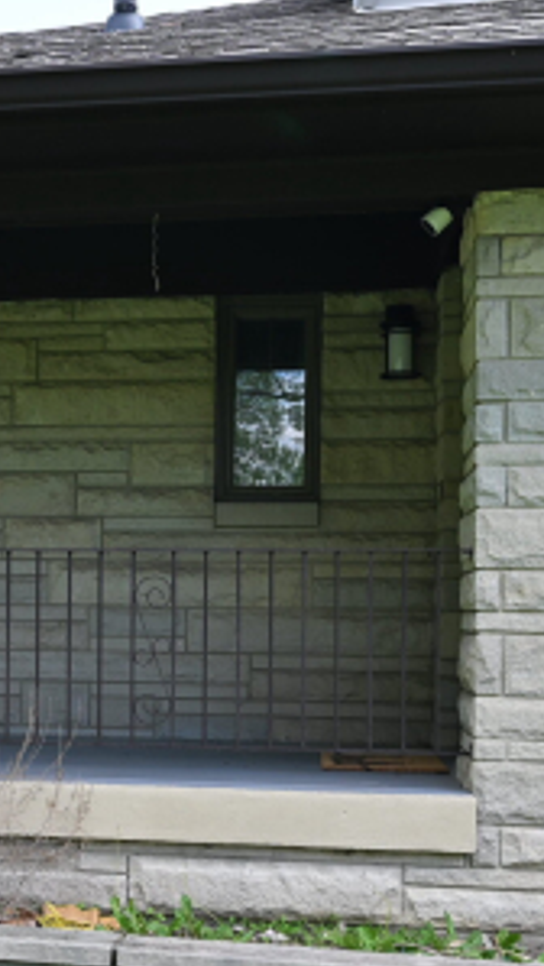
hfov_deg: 19.6
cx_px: -19
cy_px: 567
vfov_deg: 35.2
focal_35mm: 59
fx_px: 1519
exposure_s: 1/100
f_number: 5
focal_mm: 22.5
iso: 100
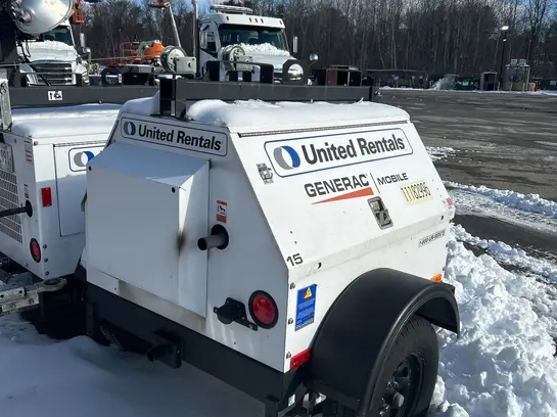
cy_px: 218
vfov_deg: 40.6
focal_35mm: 35
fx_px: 563
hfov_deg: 52.7
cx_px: 279
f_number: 1.5
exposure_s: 1/6579
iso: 50
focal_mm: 5.7
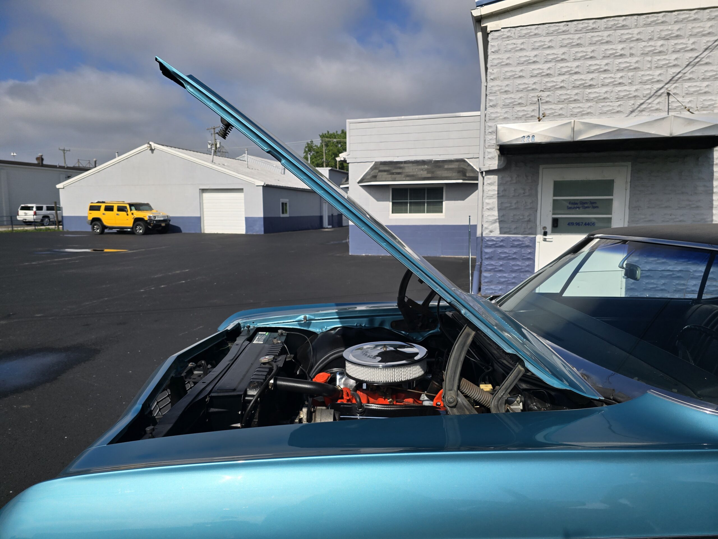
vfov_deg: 58.9
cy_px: 270
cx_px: 359
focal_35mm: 23
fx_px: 477
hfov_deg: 73.9
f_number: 1.7
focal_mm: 6.3
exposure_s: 1/1314
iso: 12
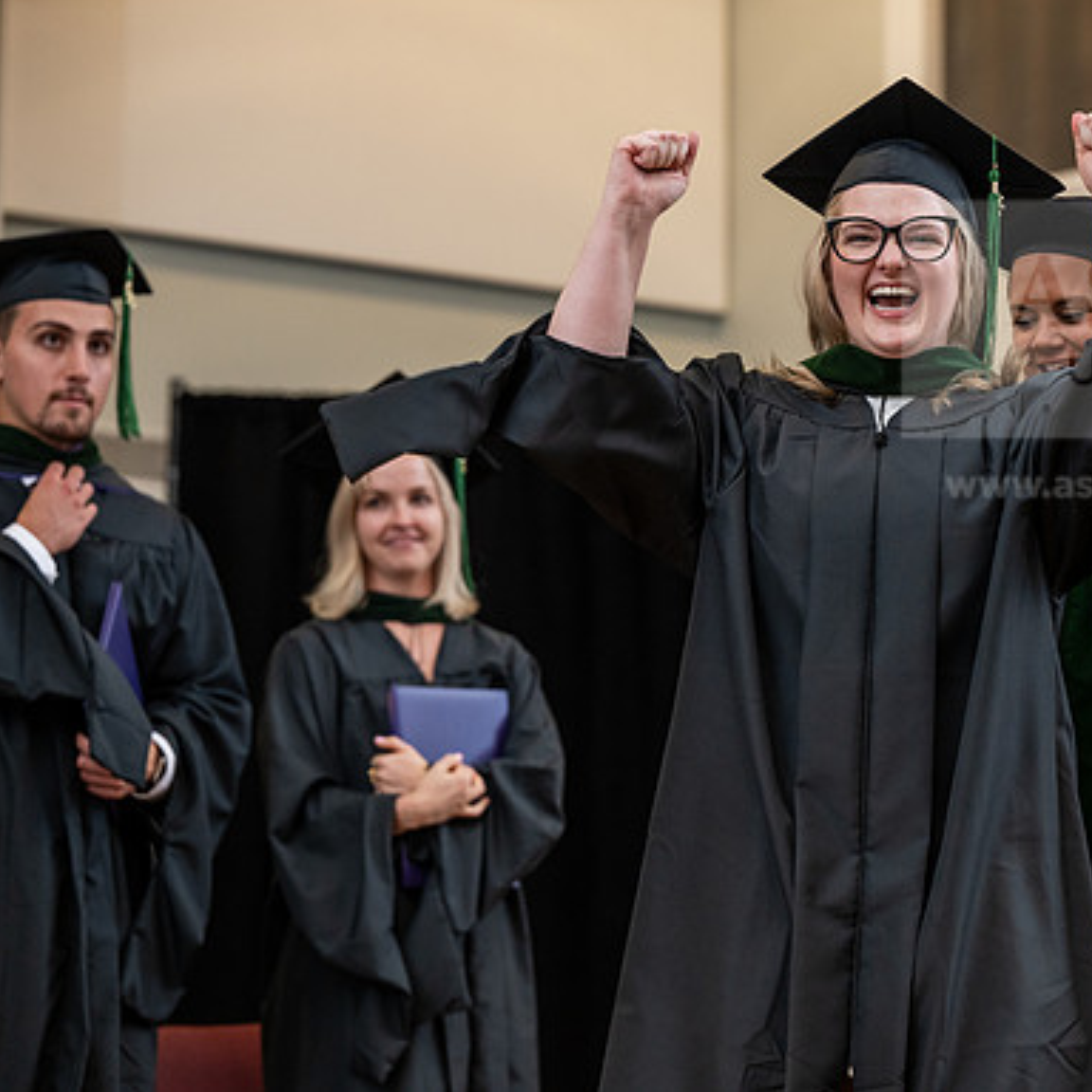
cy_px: 545
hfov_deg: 14.2
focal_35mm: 122
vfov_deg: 14.3
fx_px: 4354
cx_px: 816
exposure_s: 1/200
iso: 1600
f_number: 3.5
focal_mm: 95
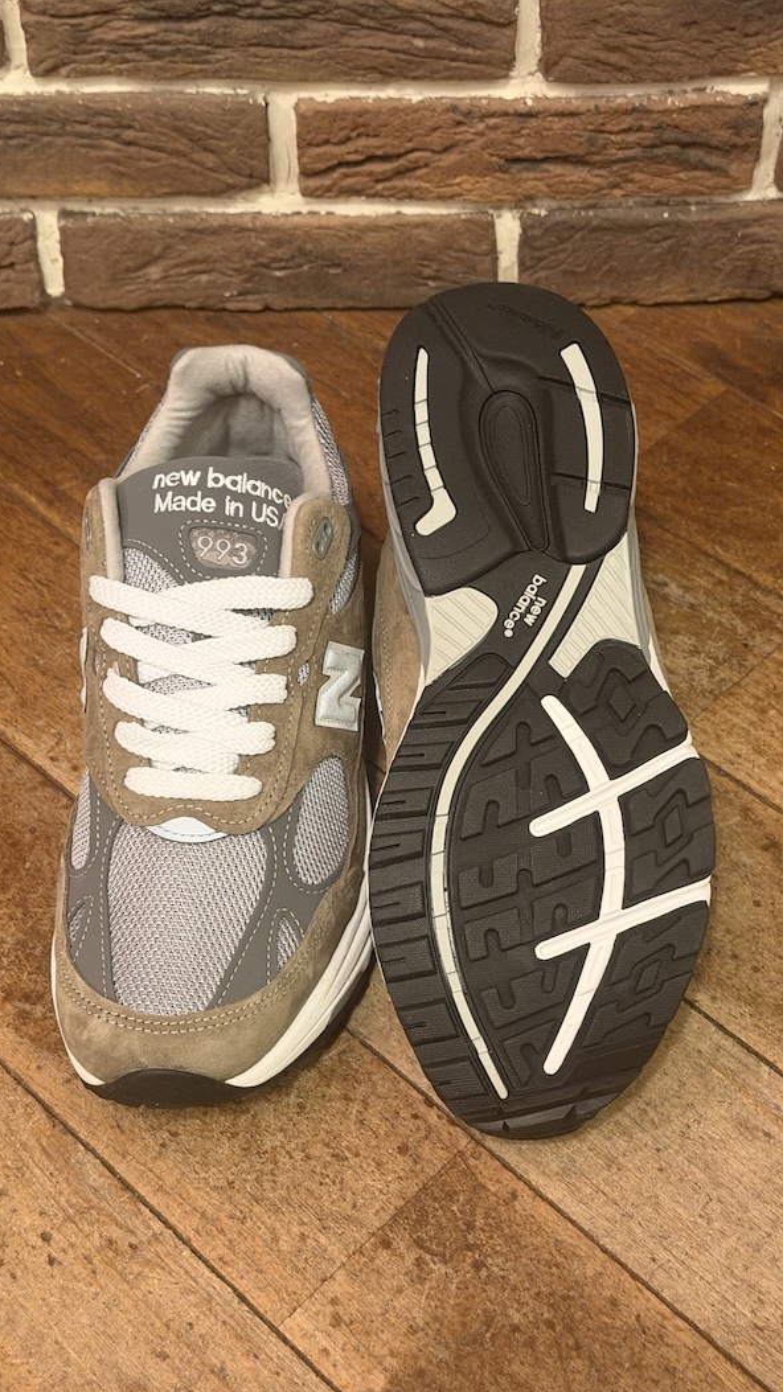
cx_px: 382
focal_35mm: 53
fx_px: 1957
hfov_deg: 22.6
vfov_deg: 39.2
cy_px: 704
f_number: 1.78
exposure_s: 1/30
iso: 500
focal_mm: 6.76
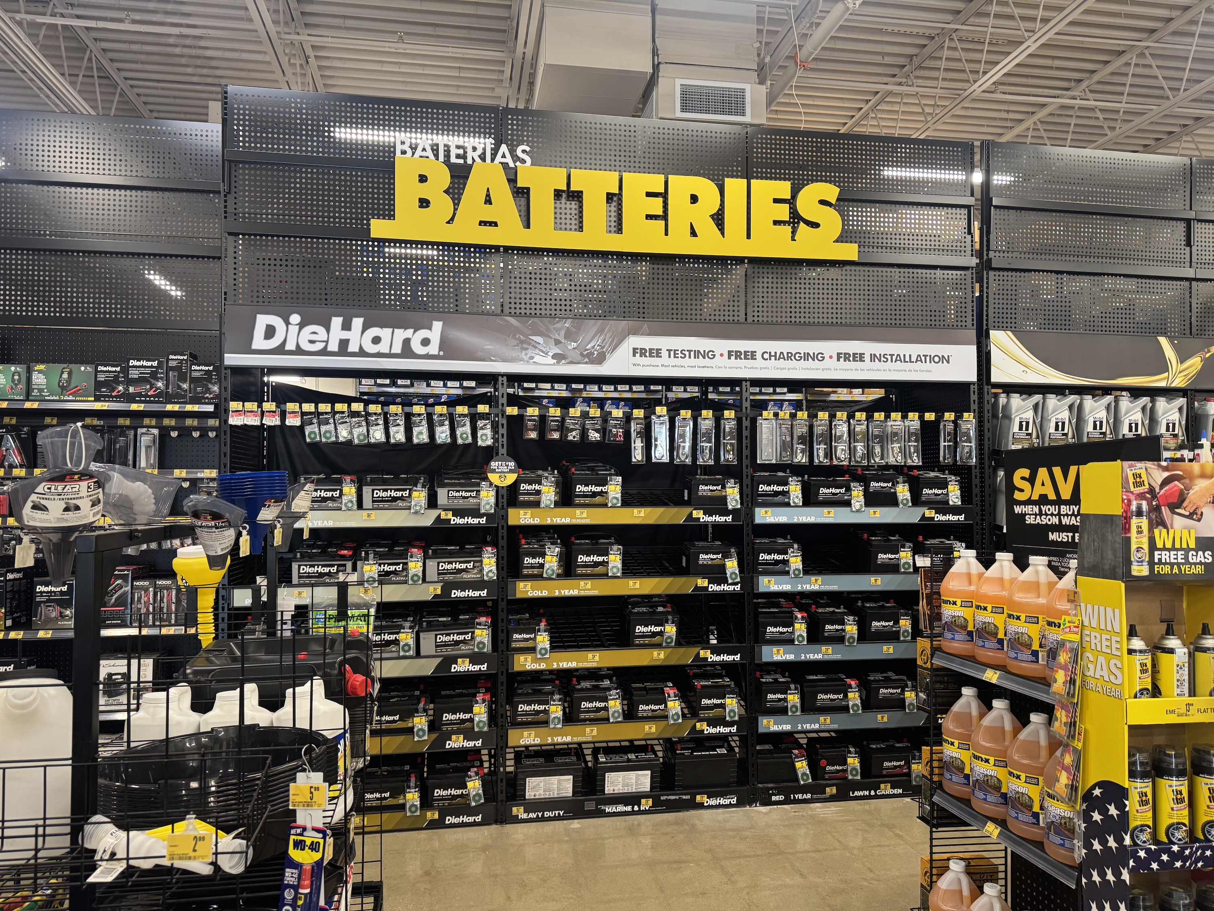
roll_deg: -0.3
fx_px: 842
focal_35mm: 24
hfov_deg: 71.6
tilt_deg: +2.3
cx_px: 607
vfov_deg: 56.8
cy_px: 456
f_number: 1.78
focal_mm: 6.76
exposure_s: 1/120
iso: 200
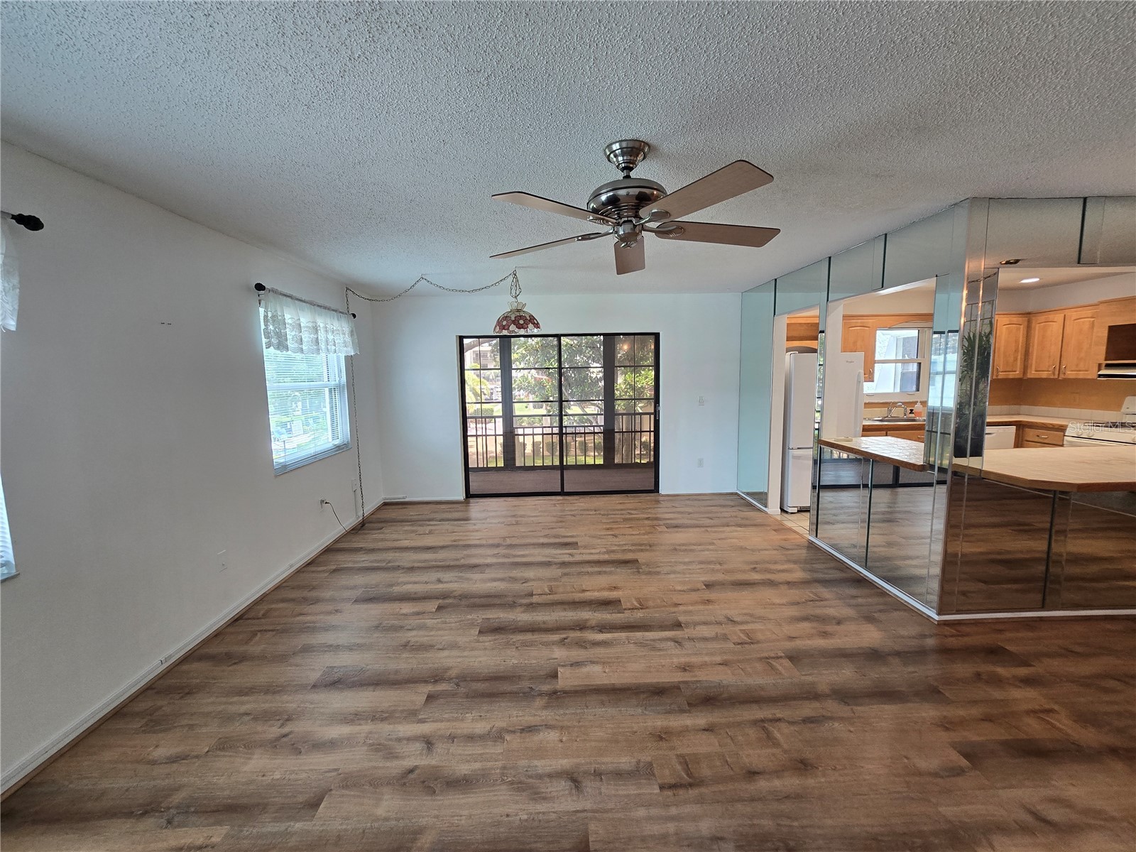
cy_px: 426
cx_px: 568
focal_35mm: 13
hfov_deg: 106.2
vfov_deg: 89.9
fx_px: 427
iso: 125
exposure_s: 1/60
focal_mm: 2.2
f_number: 2.2
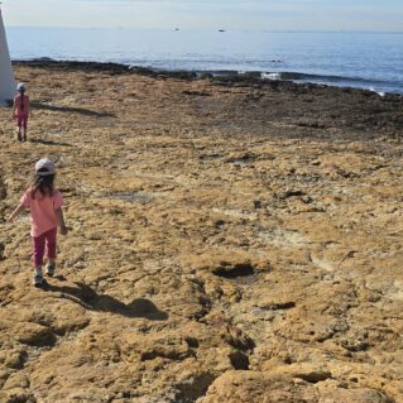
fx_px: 645
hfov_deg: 34.3
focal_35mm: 49
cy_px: 93
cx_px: 130
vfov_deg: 33.9
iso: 12
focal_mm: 6.3
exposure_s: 1/1311
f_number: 1.7
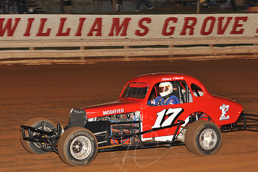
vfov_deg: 11.6
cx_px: 141
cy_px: 98
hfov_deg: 17.4
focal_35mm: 118
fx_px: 845
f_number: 6.3
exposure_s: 1/250
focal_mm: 100
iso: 800
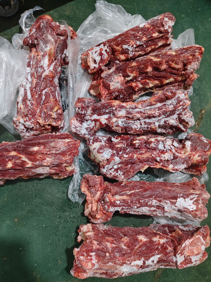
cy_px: 141
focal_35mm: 23
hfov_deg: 58.9
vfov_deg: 73.9
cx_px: 106
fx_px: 187
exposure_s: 1/33.3
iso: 852
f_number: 1.88
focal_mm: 5.56
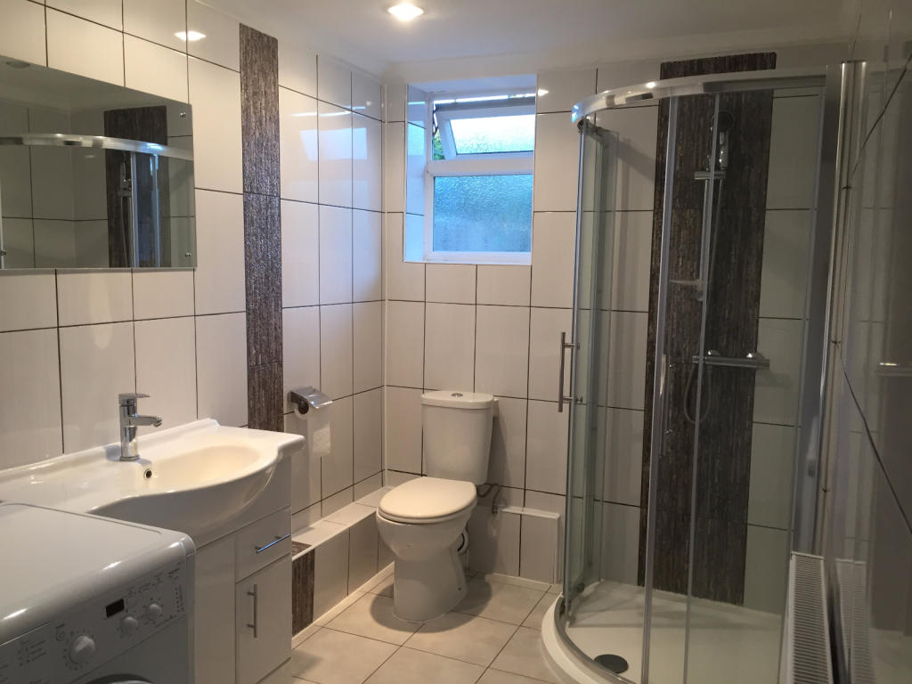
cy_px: 342
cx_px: 456
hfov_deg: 61.7
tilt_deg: -7.4
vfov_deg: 48.2
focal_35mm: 29
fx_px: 764
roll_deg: -0.8
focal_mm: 4.15
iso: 50
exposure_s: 1/33
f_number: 2.2
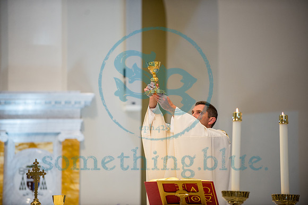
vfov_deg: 6.9
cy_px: 102
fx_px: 1711
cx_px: 154
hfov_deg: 10.3
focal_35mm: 200
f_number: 2.8
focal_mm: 200
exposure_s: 1/250
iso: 1250
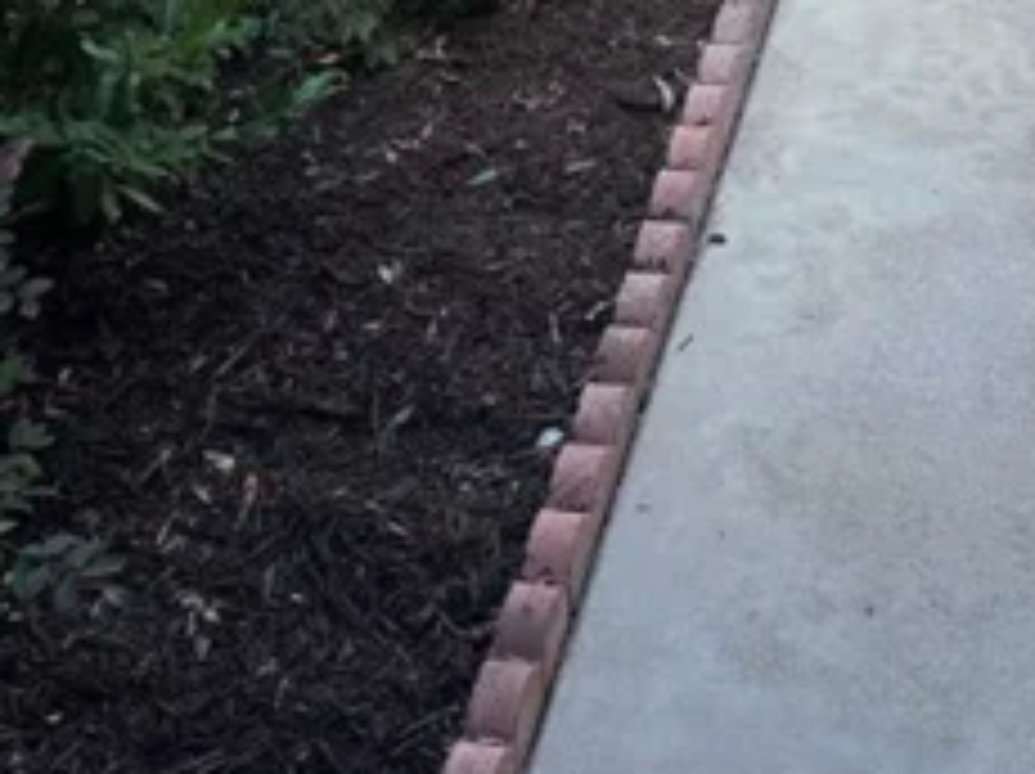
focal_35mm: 78
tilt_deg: -25.5
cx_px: 767
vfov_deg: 17.6
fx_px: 2330
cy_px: -238
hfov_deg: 24.8
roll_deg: +4.9
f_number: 1.78
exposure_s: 1/927
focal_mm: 6.86
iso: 80
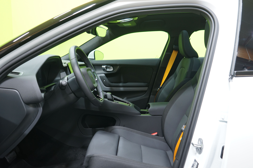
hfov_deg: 58.7
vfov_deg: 41.1
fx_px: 225
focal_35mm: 32
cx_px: 126
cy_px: 84
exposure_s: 1/20
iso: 800
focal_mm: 32
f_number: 4.5
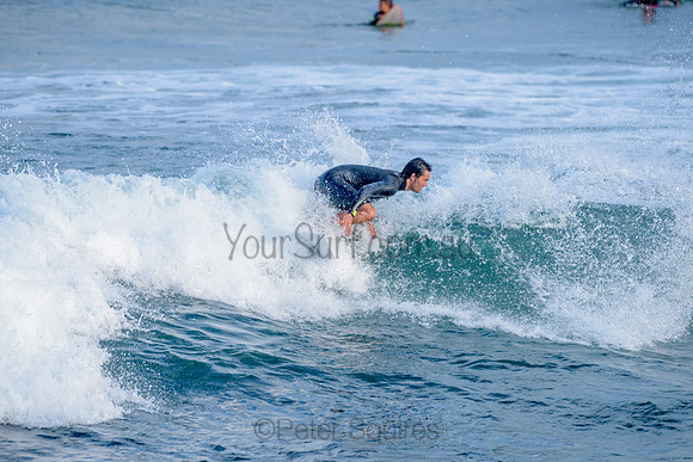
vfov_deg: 2.2
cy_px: 231
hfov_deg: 3.4
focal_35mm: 612
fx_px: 11784
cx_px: 346
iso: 560
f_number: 5.6
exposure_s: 1/1250
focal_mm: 500
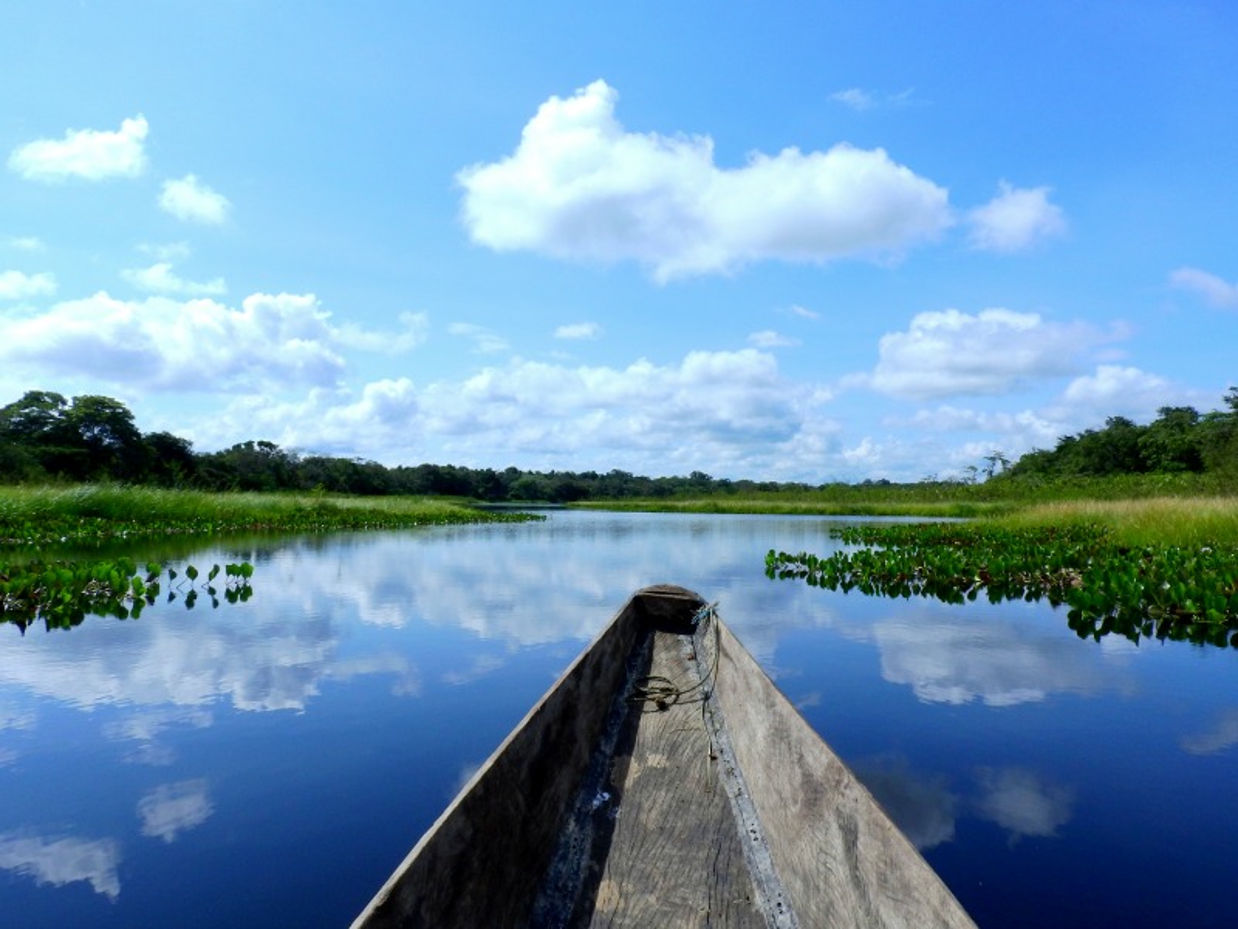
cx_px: 619
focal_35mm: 24
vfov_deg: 56.8
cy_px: 464
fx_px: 858
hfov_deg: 71.6
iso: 100
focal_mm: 4.3
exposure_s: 1/500
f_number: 7.6
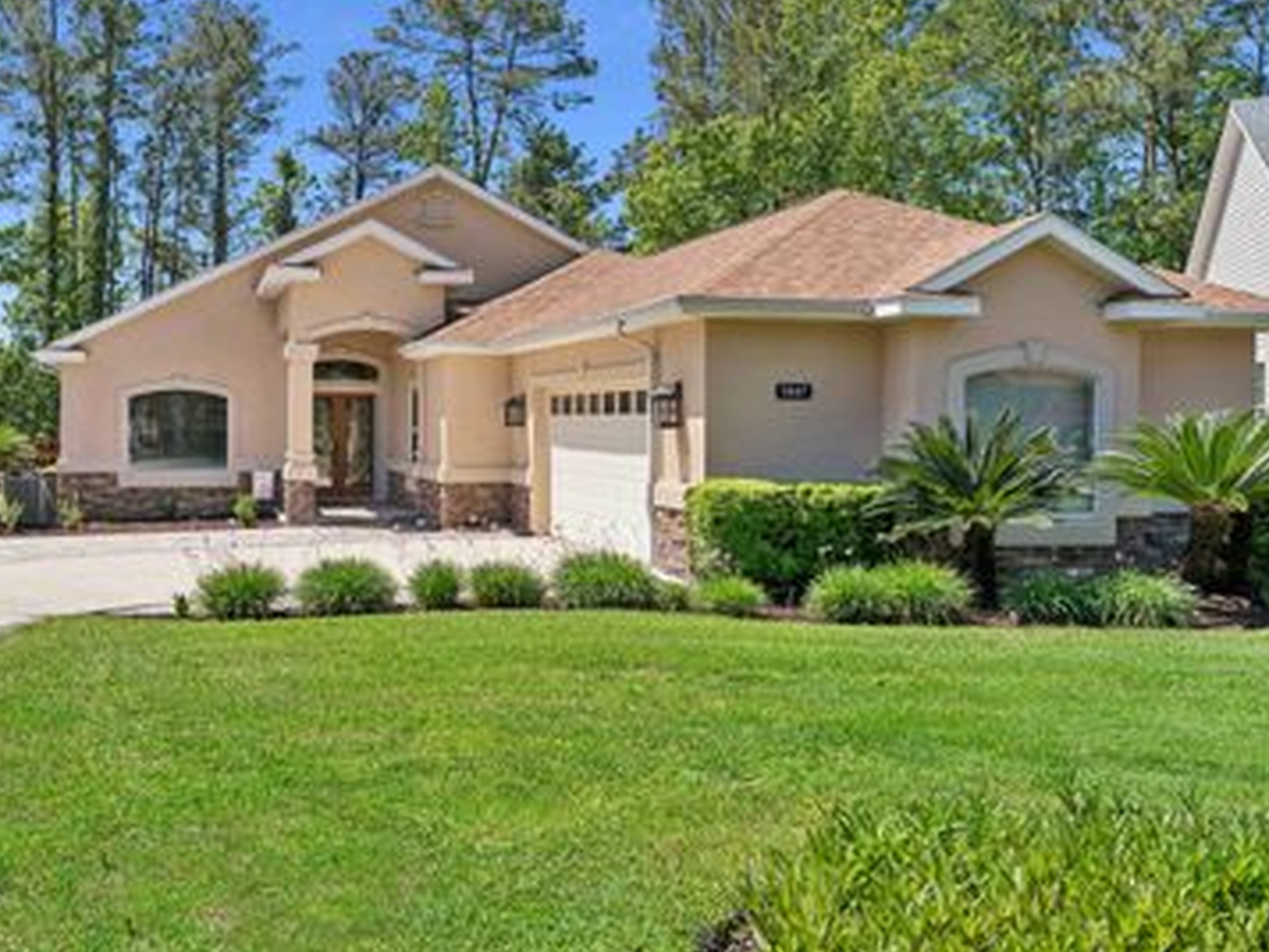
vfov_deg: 40.7
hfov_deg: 51.7
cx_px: 434
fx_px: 1284
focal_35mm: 35
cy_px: 421
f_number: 7.1
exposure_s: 1/640
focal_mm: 26
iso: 250
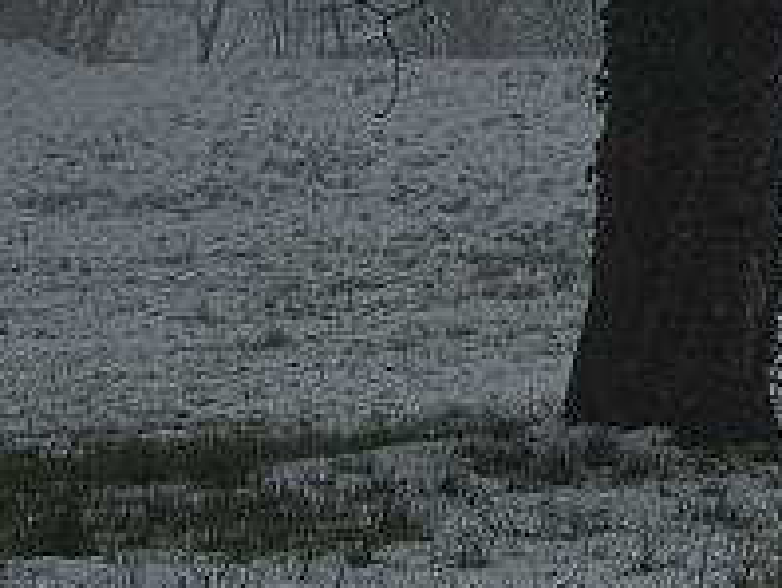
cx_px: 2350
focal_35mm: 272
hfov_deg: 6.6
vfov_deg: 5.3
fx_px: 6152
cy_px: -691
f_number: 13
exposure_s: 1/250
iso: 200
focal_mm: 23
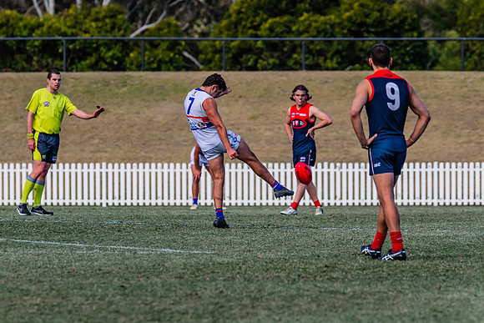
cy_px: 140
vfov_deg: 2.8
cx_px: 210
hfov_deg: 4.1
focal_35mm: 500
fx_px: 6725
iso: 800
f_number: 8
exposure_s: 1/1600
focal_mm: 420
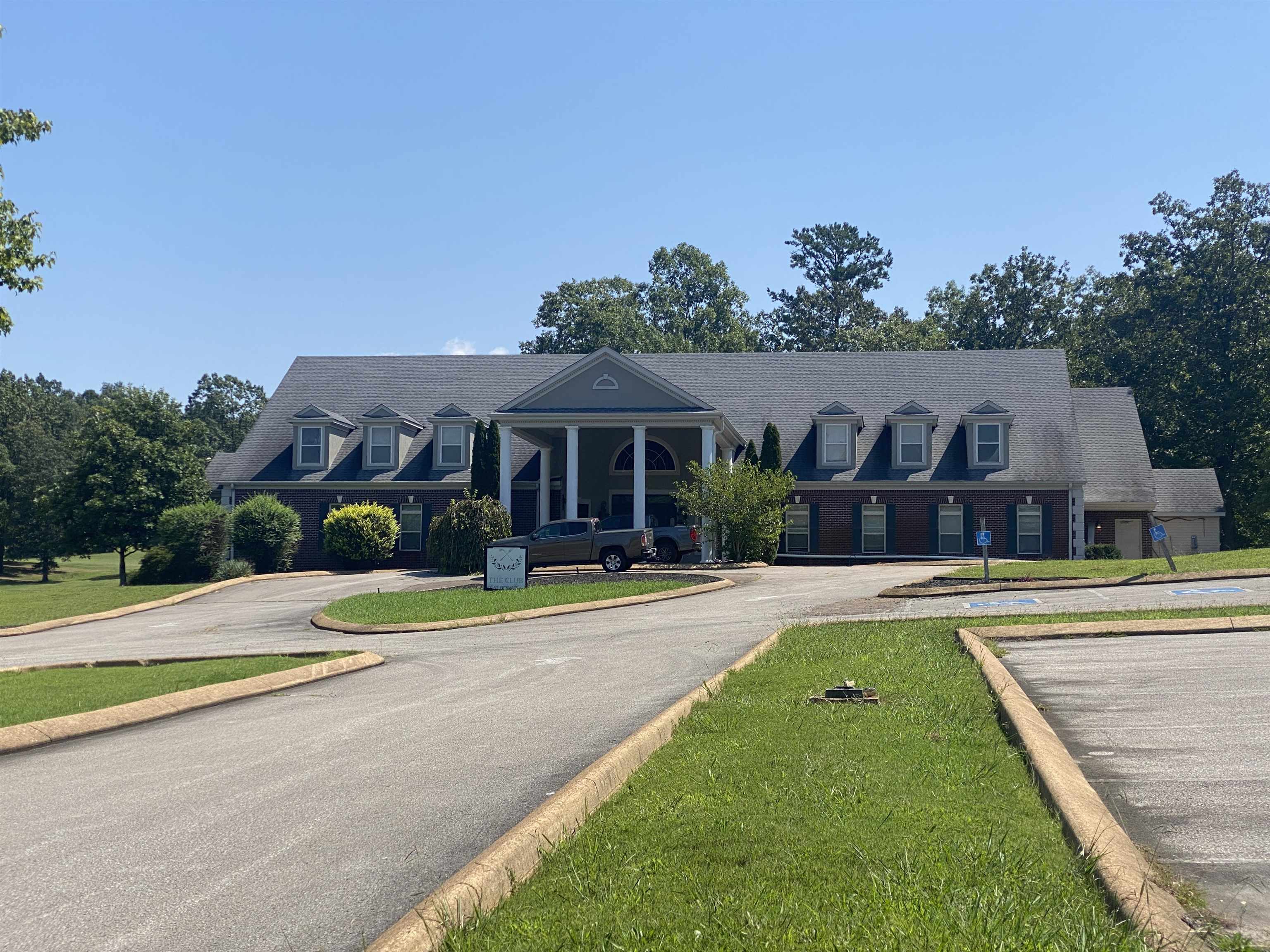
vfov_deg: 28.0
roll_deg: -1.6
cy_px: 476
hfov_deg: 36.8
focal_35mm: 52
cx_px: 635
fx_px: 1908
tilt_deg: +3.8
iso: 20
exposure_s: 1/1845
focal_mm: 6
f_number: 2
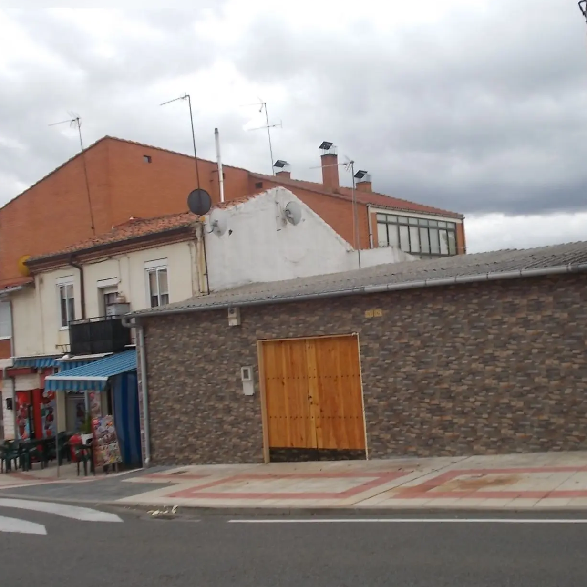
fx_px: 787
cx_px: 386
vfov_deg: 40.9
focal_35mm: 41
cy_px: 294
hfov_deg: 40.5
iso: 80
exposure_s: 1/160
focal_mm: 6
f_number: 3.6
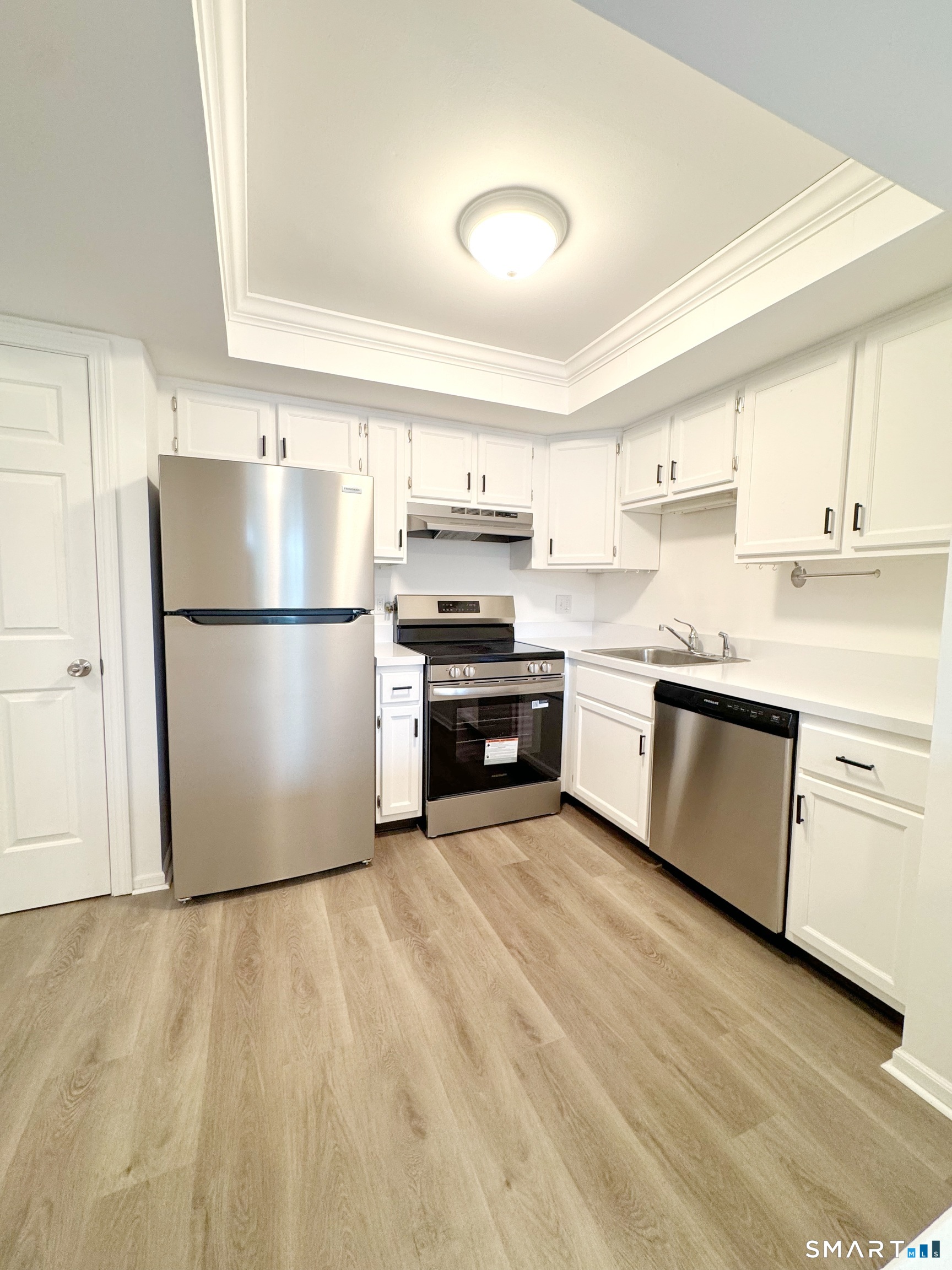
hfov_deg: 85.7
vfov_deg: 102.1
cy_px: 635
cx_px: 476
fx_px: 513
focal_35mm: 14
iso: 160
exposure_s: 1/60
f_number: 2.2
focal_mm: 2.22
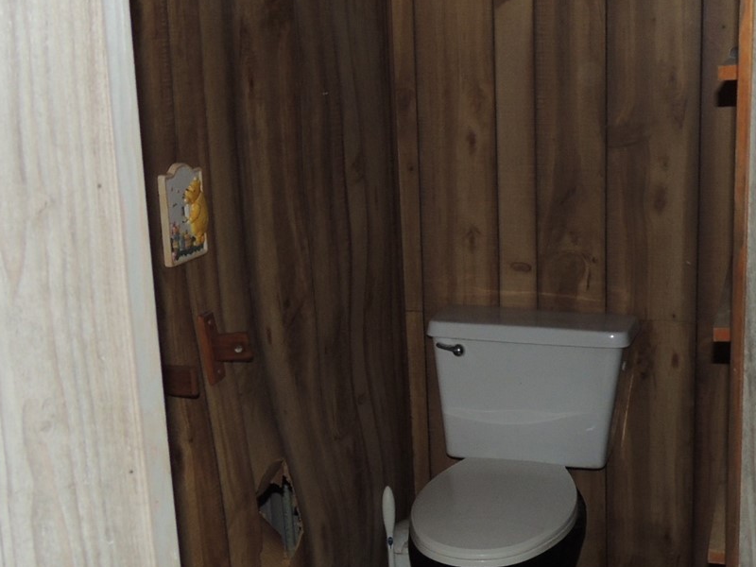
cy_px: 254
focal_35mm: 48
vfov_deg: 30.2
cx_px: 567
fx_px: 1048
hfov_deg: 38.6
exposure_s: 1/30
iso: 200
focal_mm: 4.3
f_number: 3
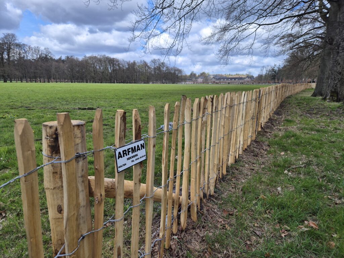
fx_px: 229
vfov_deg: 58.9
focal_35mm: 23
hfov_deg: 73.9
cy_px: 129
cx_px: 172
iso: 25
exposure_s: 1/1032
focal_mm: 5.4
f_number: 1.8
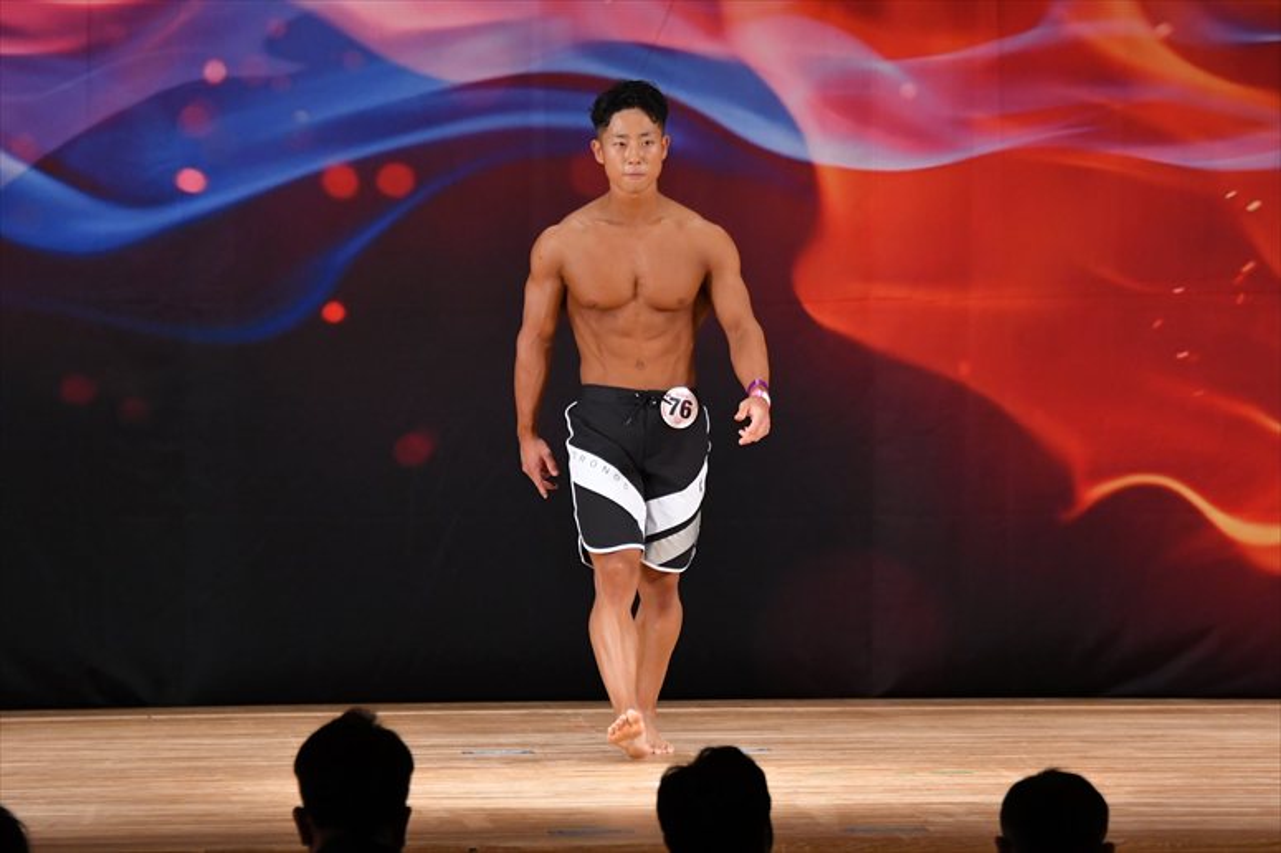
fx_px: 9069
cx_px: 640
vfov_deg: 5.4
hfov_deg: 8.1
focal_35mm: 255
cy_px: 426
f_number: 5.6
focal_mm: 170
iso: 3200
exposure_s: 1/400
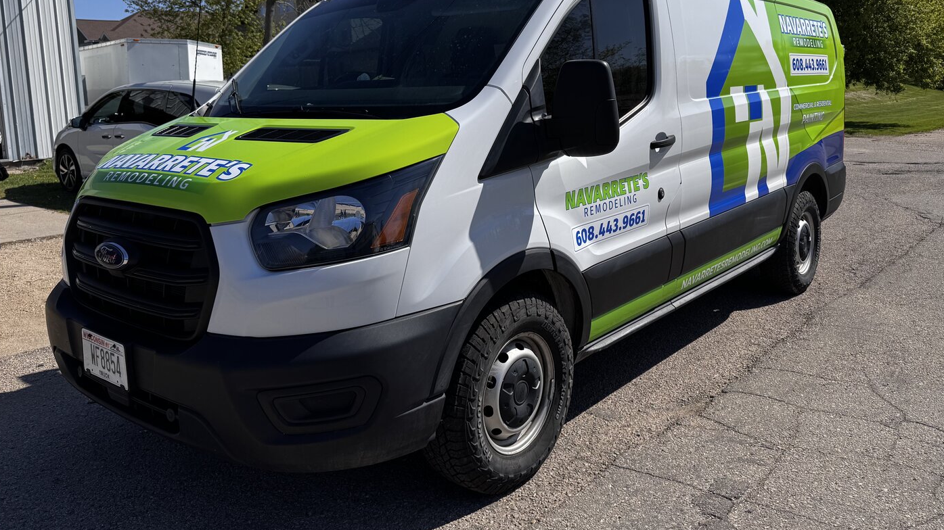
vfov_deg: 38.5
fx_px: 751
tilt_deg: -7.1
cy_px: 183
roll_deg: +2.1
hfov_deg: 64.3
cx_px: 489
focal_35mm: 30
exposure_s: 1/5814
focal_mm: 6.76
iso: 80
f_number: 1.78
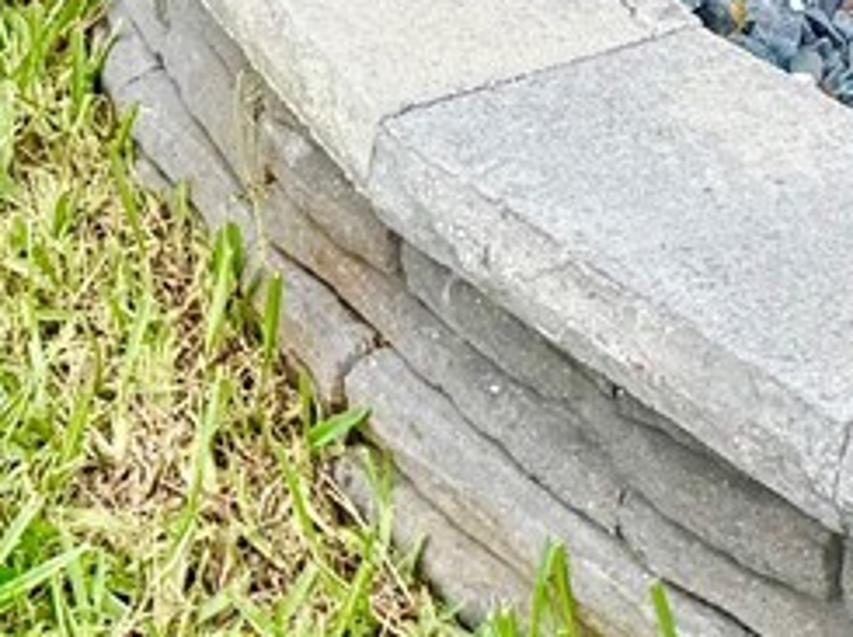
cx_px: 97
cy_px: -1305
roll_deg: +0.2
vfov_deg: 8.0
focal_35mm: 157
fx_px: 3863
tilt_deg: -7.4
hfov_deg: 12.5
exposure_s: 1/1094
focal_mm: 6.76
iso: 80
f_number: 1.78
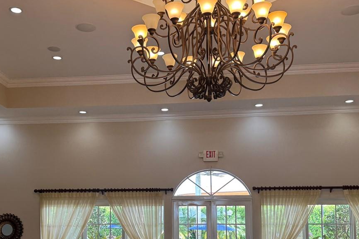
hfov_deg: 42.6
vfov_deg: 28.6
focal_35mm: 46
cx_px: 146
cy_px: 193
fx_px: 459
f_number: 1.78
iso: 100
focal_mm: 6.76
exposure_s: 1/120
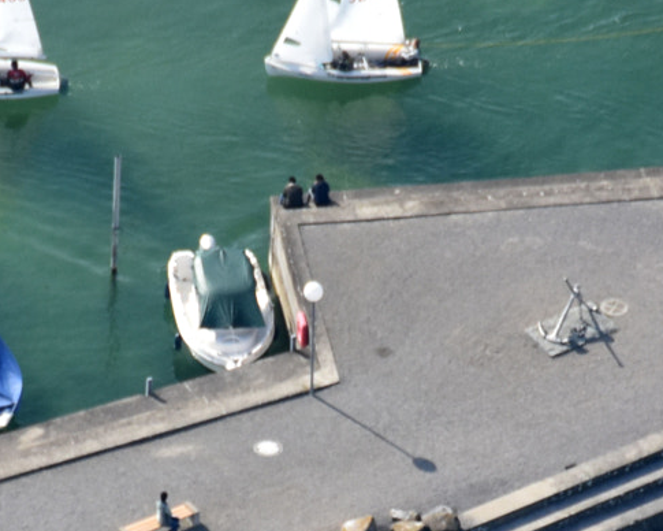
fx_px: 23331
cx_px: 425
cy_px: 380
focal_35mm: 1189
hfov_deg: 1.6
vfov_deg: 1.3
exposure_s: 1/1000
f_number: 5.6
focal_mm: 200
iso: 400
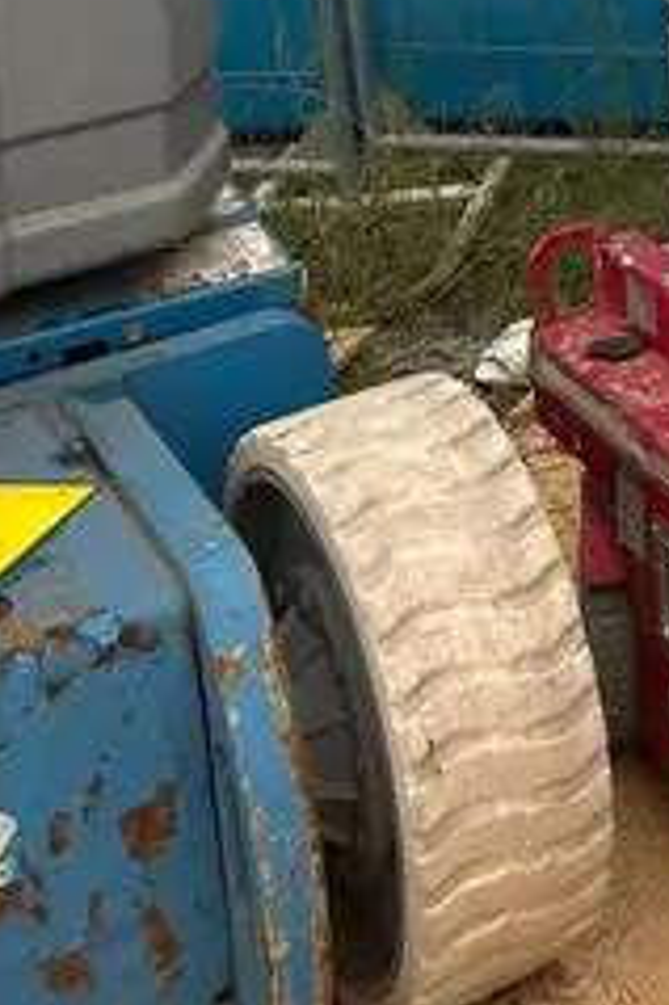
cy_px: -410
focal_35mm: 83
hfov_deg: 14.7
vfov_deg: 21.4
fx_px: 2317
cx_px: 1144
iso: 32
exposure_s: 1/121
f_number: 1.5
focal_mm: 5.7
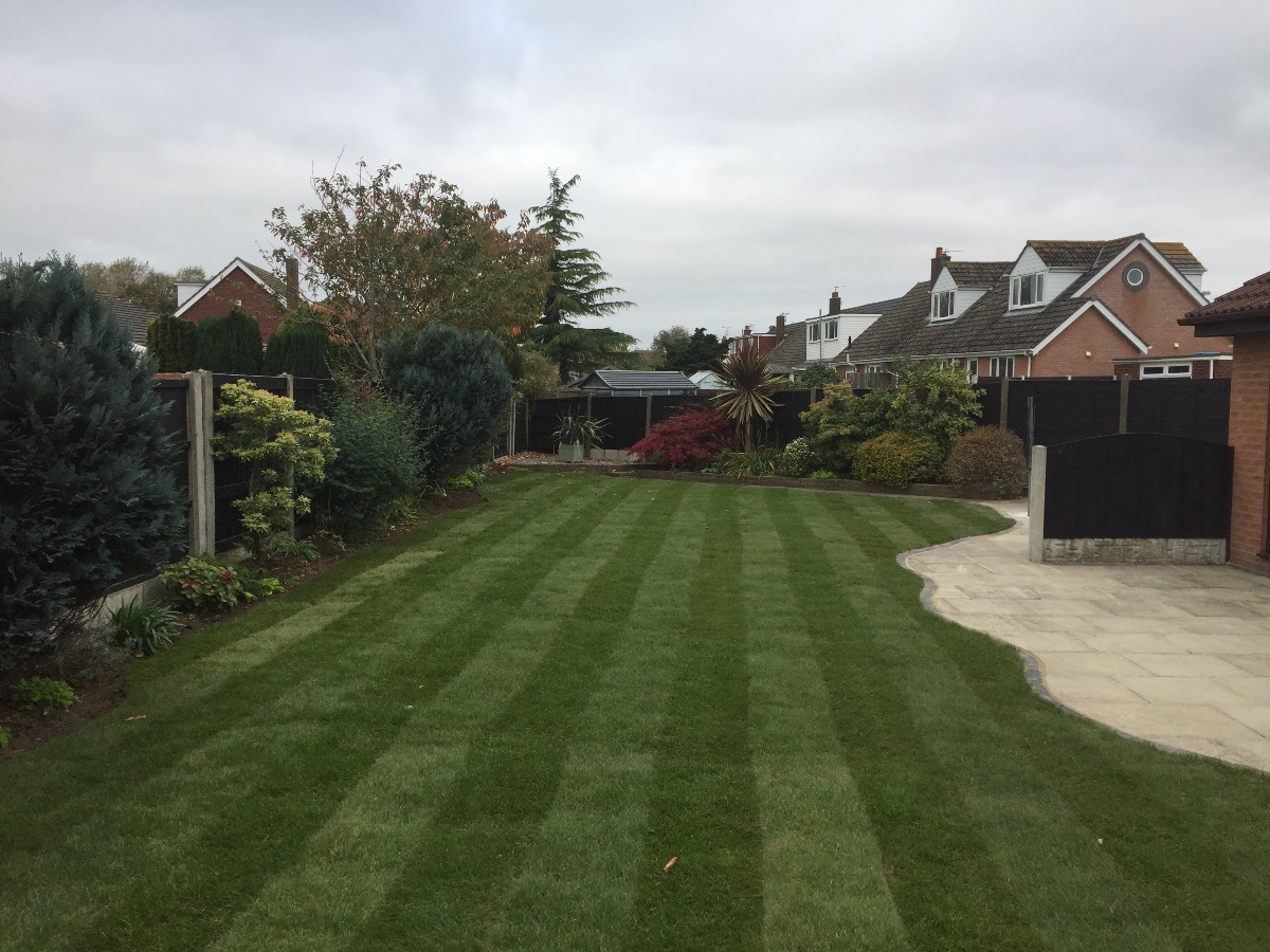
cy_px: 476
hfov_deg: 61.7
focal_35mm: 29
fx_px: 1064
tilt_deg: -6.0
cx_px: 635
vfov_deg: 48.2
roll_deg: -0.7
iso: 32
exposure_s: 1/557
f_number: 2.2
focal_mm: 4.15
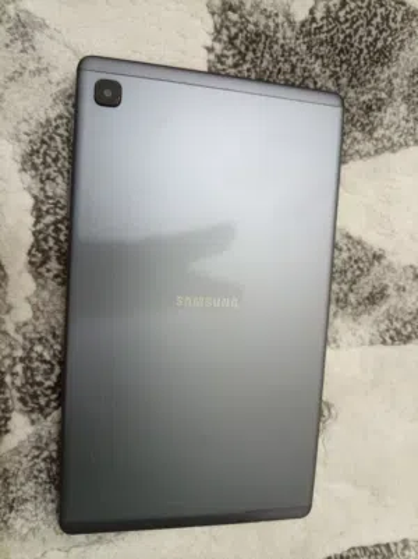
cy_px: 280
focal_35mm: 25
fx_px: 403
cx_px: 209
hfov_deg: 54.8
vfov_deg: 69.4
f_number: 1.8
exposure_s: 1/20
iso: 1061
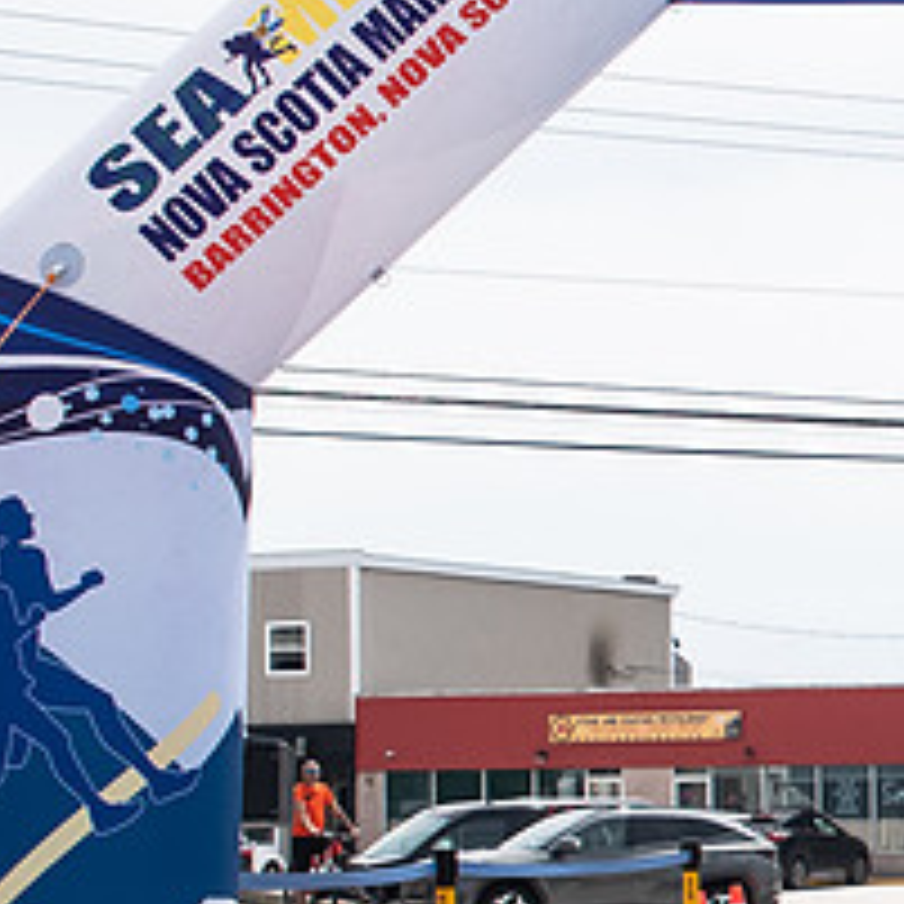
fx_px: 4314
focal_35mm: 146
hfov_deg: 11.2
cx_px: 1585
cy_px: 663
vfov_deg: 11.9
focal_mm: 29
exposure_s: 1/4000
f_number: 4
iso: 800
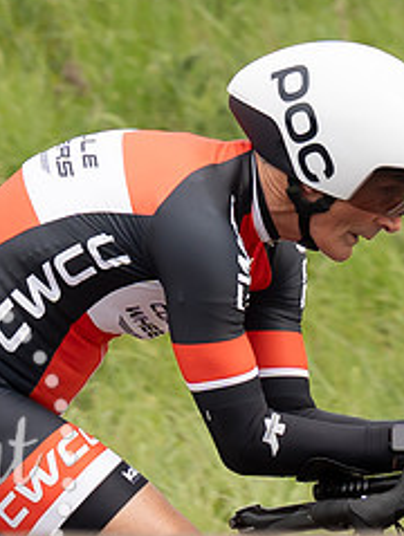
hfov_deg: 1.2
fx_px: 19601
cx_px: 220
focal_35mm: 1263
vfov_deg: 1.6
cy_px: 148
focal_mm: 165
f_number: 4
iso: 200
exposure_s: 1/800
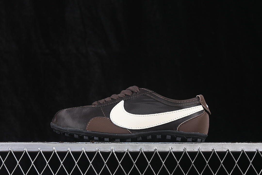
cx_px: 131
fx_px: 546
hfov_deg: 27.0
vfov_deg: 18.2
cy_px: 88
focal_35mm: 75
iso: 160
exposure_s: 1/60
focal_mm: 50
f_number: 6.3
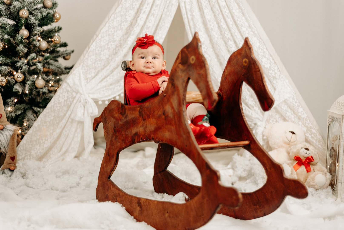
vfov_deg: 27.0
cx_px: 172
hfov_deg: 39.6
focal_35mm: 50
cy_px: 115
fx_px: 478
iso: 250
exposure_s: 1/160
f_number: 1.8
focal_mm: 50
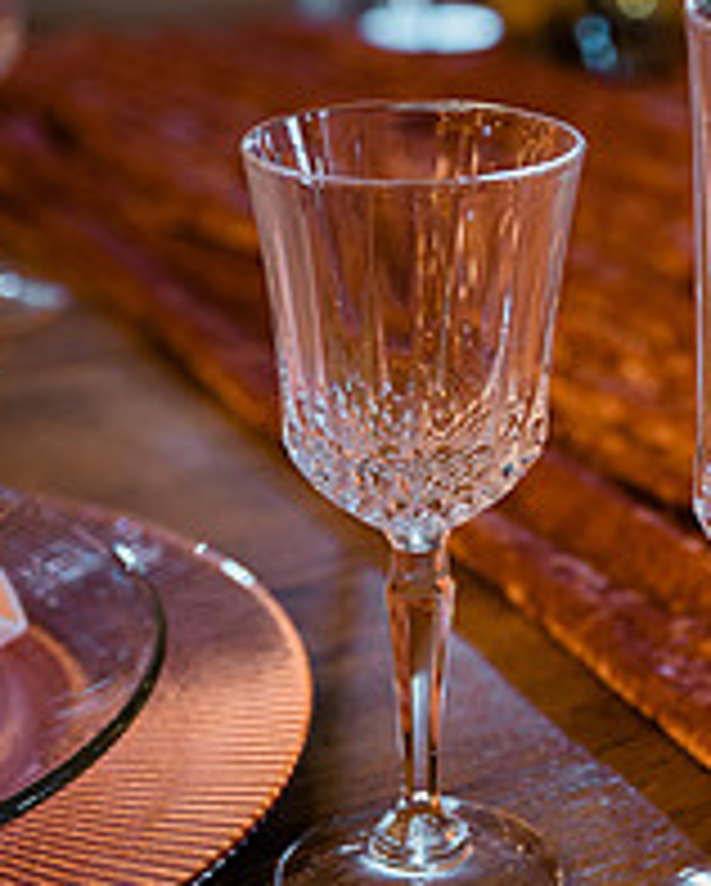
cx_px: 605
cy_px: 234
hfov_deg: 16.2
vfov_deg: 20.2
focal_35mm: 94
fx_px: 2469
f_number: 3.5
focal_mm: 44
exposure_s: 1/200
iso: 1250
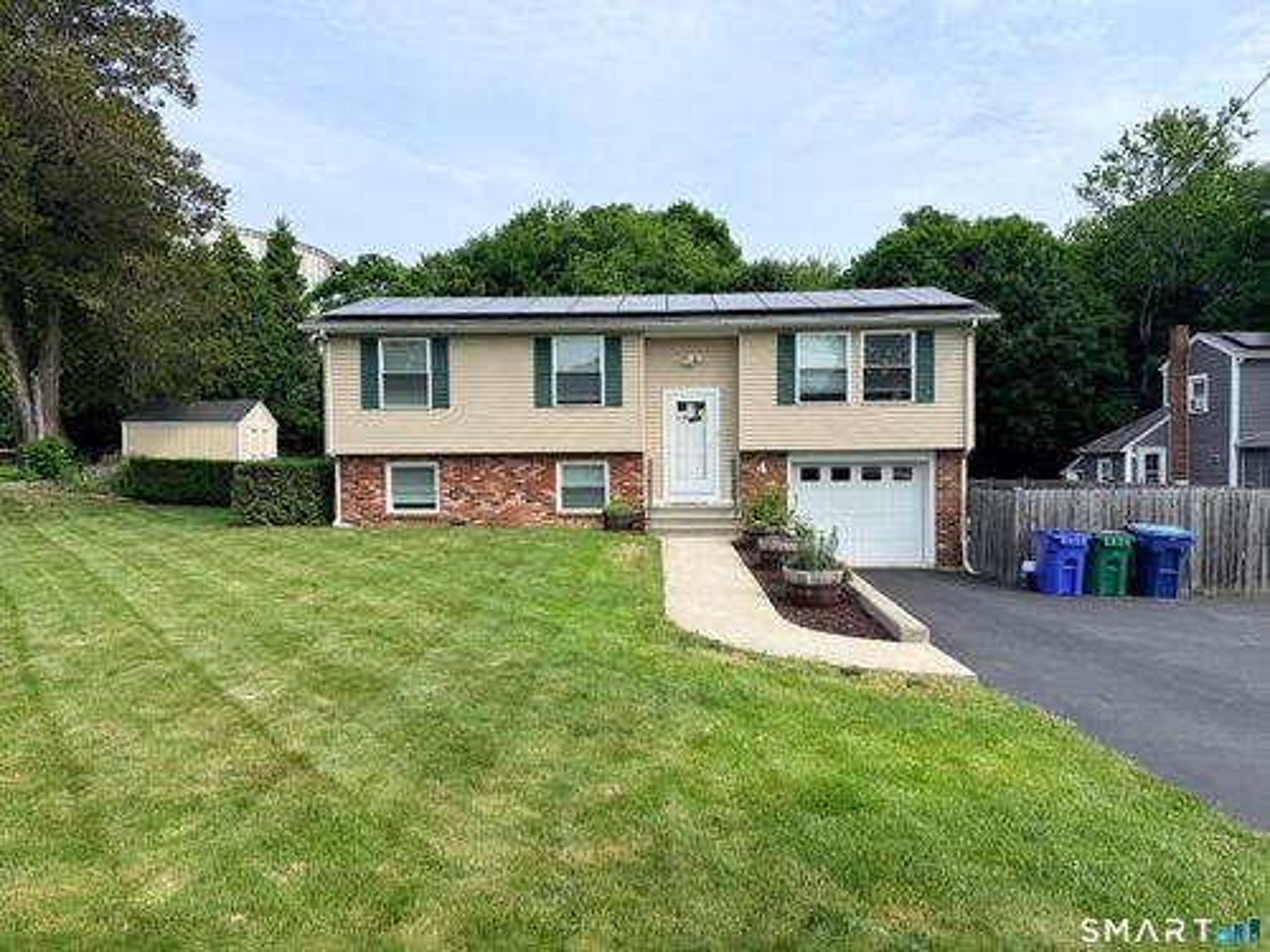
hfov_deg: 71.6
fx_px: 881
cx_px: 635
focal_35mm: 24
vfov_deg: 56.8
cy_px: 476
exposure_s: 1/3425
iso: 80
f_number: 1.78
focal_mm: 6.76
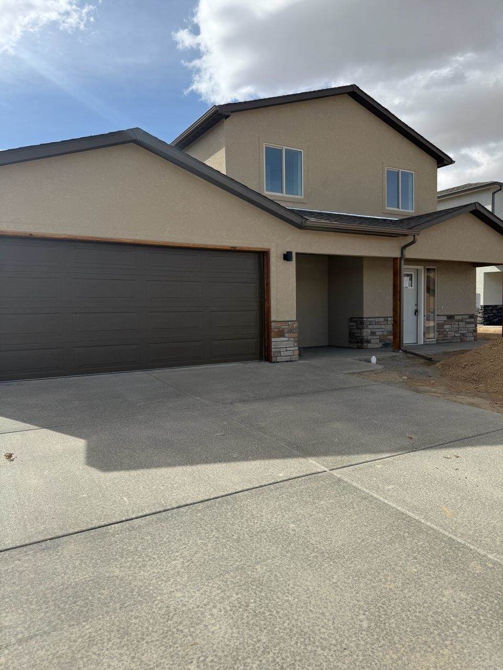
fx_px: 465
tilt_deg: -3.2
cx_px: 252
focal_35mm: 24
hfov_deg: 56.8
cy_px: 335
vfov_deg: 71.6
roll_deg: +0.2
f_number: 1.78
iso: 80
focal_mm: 6.76
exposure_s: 1/5319
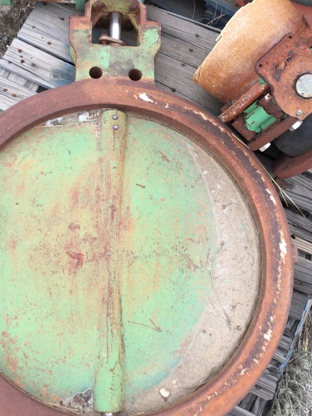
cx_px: 116
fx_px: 493
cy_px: 178
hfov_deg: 34.9
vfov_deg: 45.7
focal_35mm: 41
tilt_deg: -71.1
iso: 32
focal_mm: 4.15
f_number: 2.2
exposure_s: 1/146
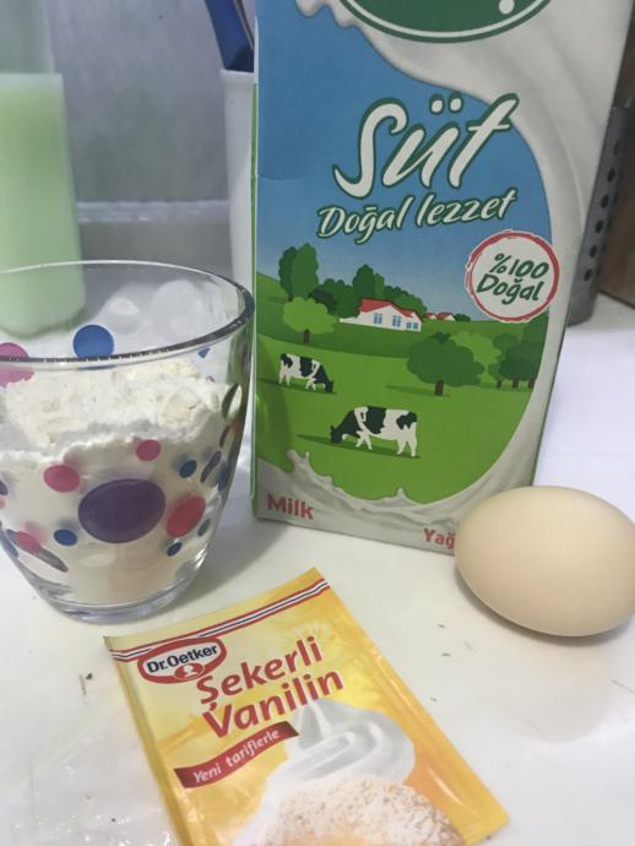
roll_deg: -2.8
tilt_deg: -26.4
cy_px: 423
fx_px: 684
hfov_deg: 49.8
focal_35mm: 28
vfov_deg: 63.4
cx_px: 318
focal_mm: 3.99
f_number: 1.8
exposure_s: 1/17
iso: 64
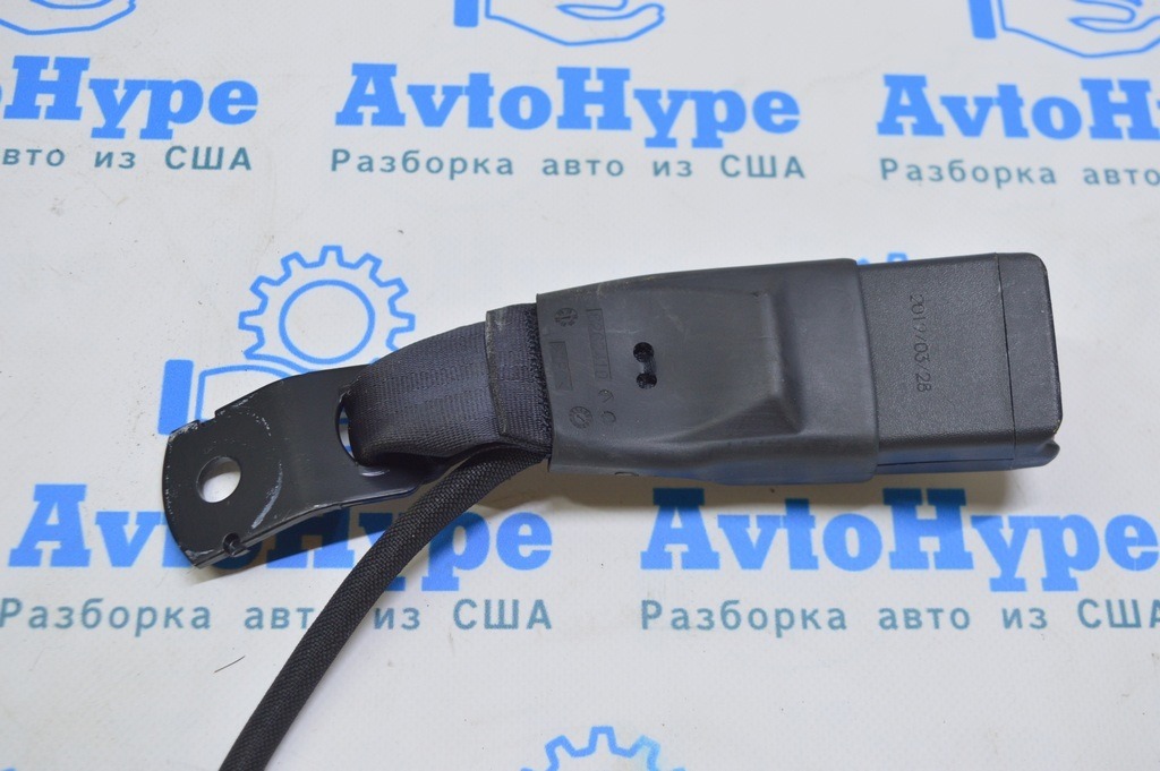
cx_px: 580
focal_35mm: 46
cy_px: 386
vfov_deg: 28.9
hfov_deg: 42.4
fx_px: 1497
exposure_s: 1/25
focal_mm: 31
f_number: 5.6
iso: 400
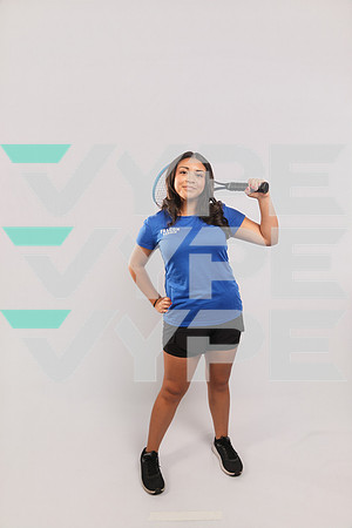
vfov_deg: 73.7
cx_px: 176
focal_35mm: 24
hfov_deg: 53.1
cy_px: 264
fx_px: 352
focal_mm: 24
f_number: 7.1
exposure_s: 1/125
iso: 200
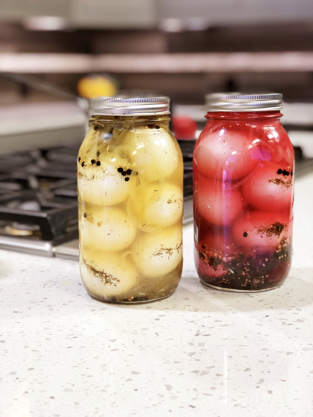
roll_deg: +0.7
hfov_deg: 25.7
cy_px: 208
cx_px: 156
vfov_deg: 33.8
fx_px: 687
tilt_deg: -12.0
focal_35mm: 57
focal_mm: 6.6
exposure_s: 1/61
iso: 100
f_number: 2.8
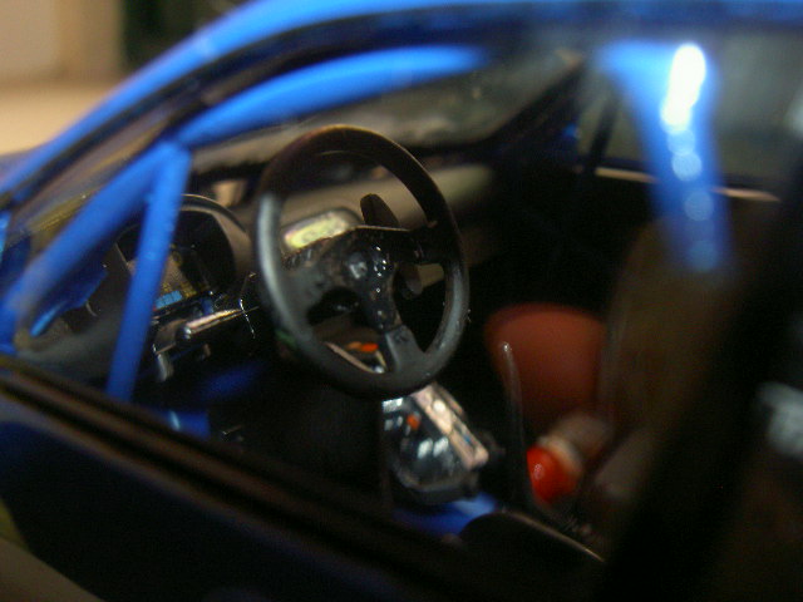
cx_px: 402
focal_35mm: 39
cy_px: 301
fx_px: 905
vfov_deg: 36.8
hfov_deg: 47.9
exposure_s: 1/60
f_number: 4.7
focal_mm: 8
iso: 200
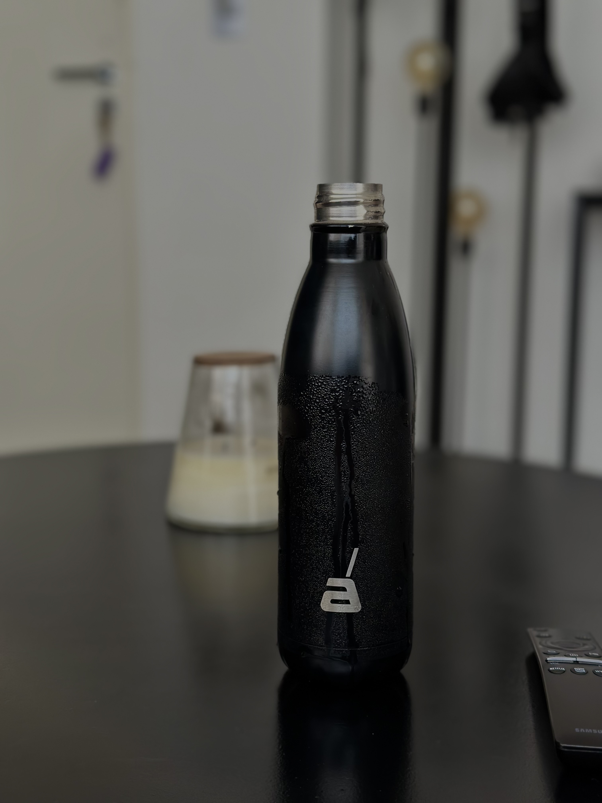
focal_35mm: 48
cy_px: 402
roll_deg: -0.6
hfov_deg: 30.3
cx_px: 301
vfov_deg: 39.7
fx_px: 1113
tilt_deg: -9.1
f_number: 1.78
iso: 160
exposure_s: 1/60
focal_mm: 6.86
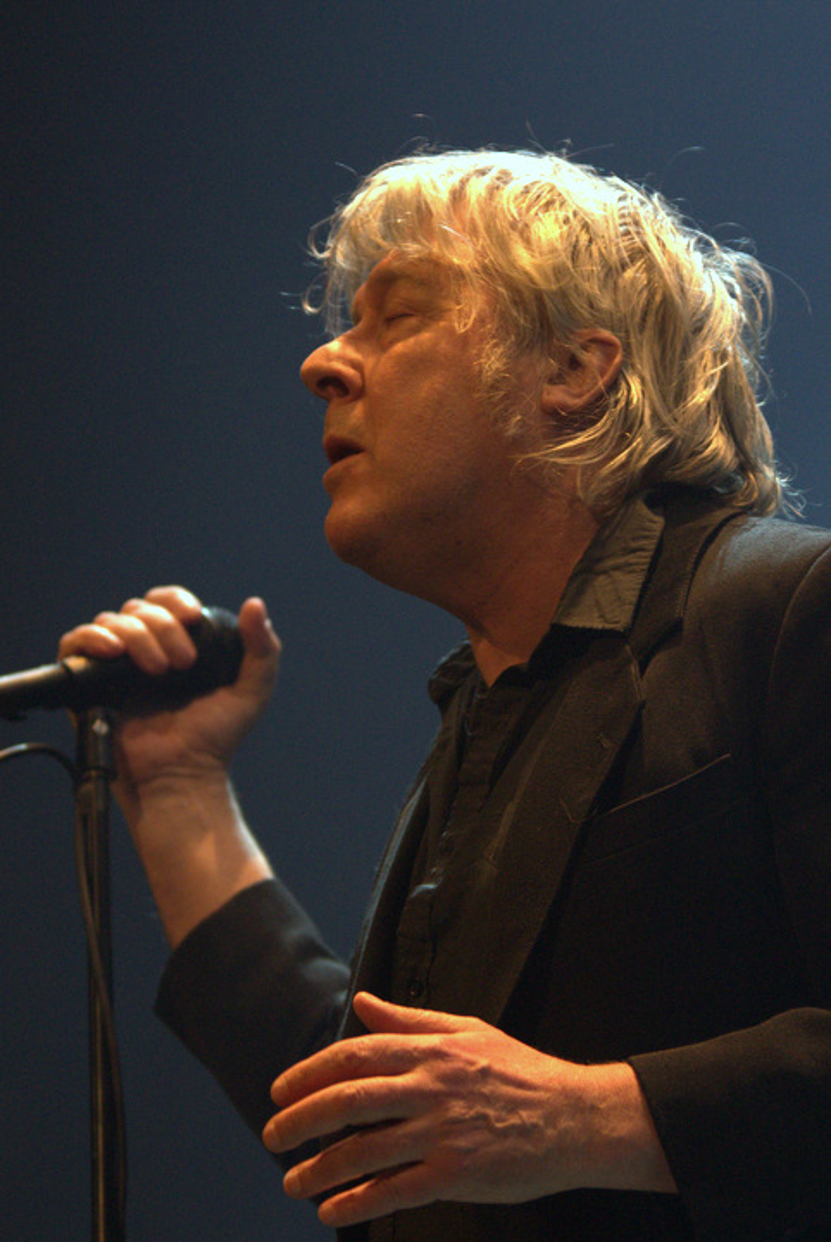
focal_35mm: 195
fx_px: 6732
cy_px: 621
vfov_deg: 10.5
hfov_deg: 7.1
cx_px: 416
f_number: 2.8
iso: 2800
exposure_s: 1/400
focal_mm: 130
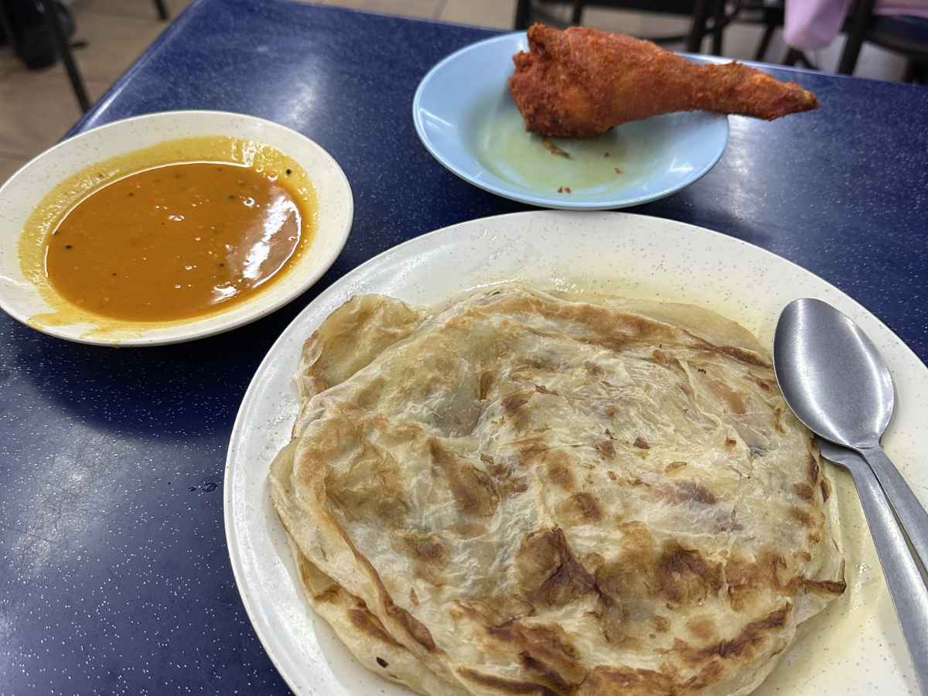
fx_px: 643
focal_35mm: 24
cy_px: 348
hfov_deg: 71.6
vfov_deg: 56.8
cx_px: 464
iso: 200
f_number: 1.8
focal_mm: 6.9
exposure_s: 1/100
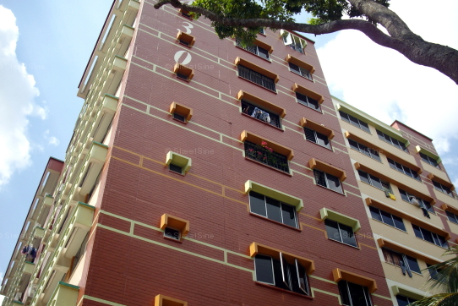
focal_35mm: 39
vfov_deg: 34.2
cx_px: 228
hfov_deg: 49.5
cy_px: 152
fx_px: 496
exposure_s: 1/160
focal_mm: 6.2
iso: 80
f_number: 5.6
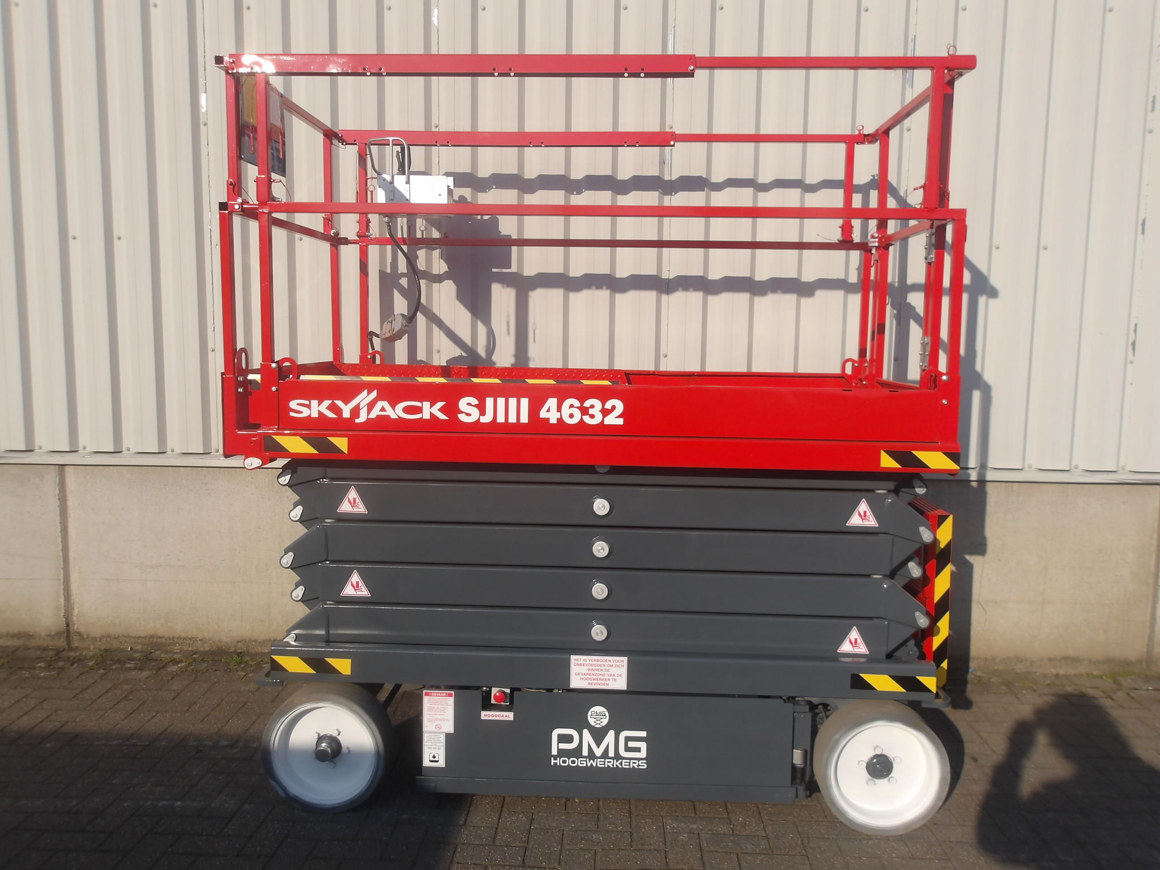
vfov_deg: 51.4
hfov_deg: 65.3
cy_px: 435
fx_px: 905
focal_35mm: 27
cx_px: 580
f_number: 10.4
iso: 100
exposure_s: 1/149
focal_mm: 4.9
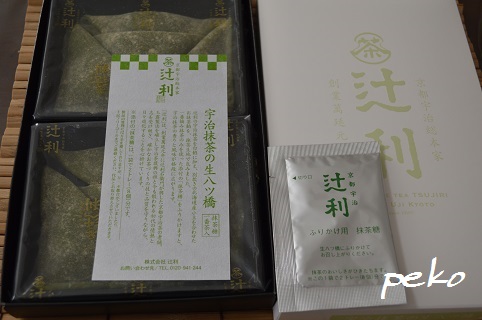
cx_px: 241
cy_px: 160
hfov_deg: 46.5
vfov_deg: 31.8
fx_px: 562
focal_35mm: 42
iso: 400
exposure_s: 1/30
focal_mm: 28
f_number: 4.5
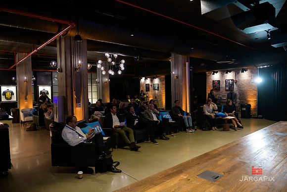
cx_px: 144
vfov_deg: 53.2
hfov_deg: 73.7
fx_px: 191
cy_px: 96
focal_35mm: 24
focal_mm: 24
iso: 1250
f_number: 3.2
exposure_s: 1/80
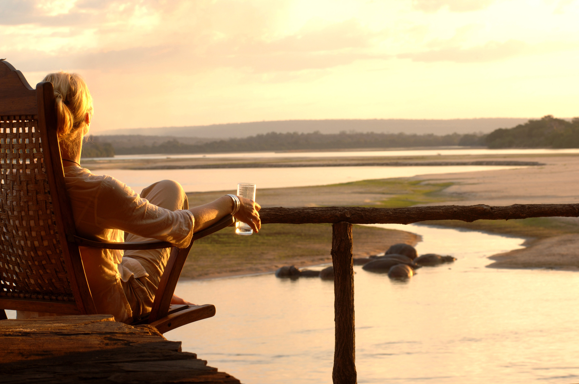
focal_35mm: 120
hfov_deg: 17.1
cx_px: 290
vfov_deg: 11.4
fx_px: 1927
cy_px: 192
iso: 100
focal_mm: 80
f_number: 14
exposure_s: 1/20
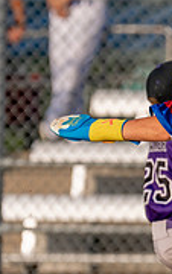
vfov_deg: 2.3
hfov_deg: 1.5
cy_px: 168
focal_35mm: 906
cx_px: 276
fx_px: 6773
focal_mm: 200
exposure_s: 1/5000
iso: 250
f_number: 2.8
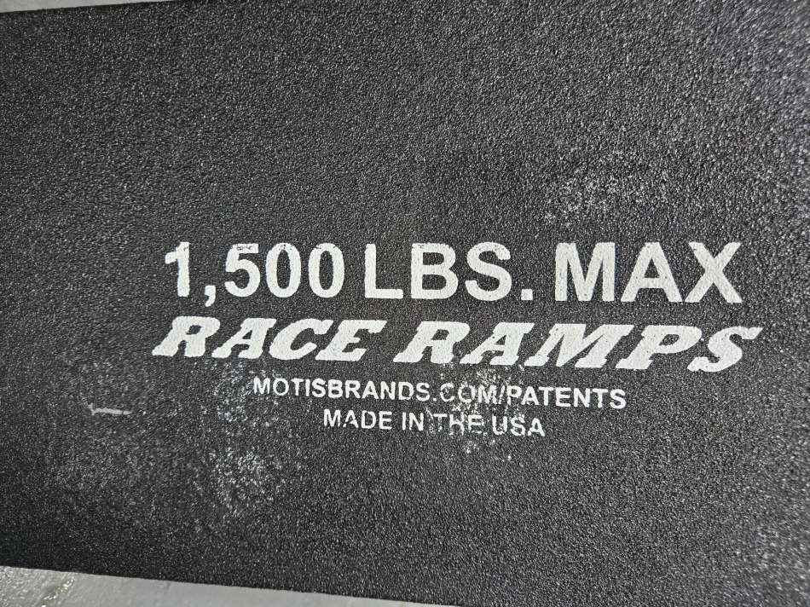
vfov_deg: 58.9
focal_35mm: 23
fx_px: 538
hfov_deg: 73.9
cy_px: 304
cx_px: 405
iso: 160
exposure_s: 1/120
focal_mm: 5.4
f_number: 1.8
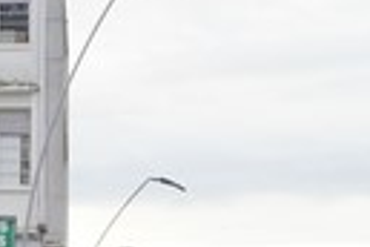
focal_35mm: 223
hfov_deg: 9.0
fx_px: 2292
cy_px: 605
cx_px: -169
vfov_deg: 5.9
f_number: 6.3
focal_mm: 24
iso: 400
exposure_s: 1/320
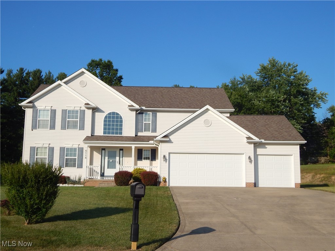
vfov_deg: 33.6
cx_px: 168
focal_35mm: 43
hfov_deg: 43.9
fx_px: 416
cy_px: 126
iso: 125
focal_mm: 7.7
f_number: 3.6
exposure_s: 1/1250
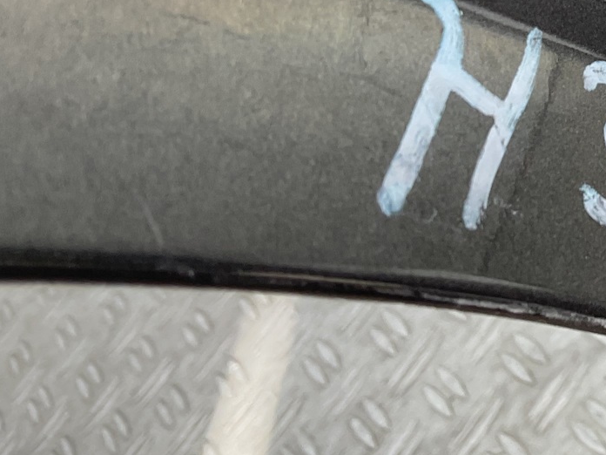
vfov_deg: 17.1
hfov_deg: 20.9
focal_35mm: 84
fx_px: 1471
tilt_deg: -37.5
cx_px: 821
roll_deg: +42.2
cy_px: -33
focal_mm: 3
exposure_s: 1/100
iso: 25
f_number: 1.8
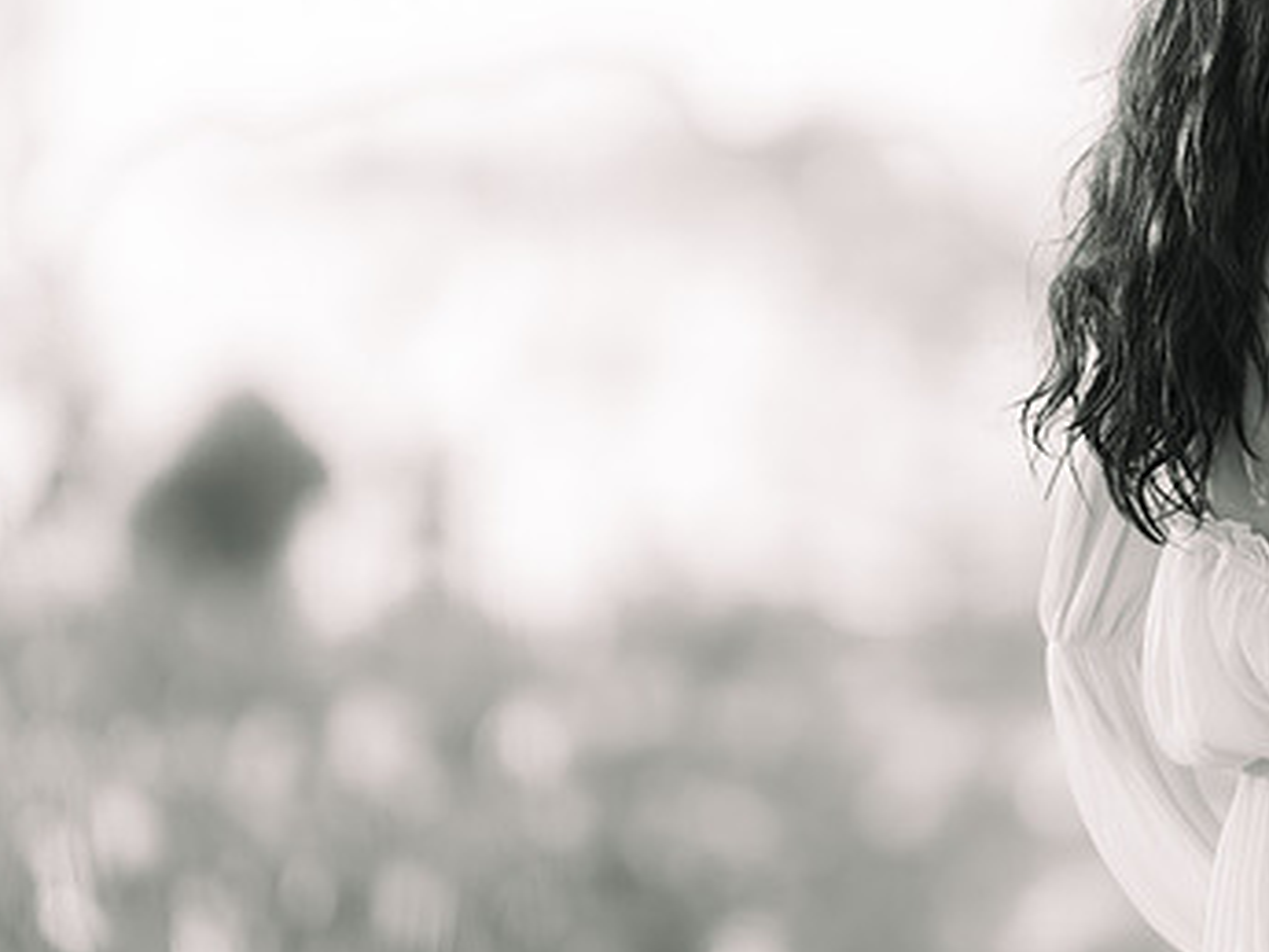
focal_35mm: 364
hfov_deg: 5.4
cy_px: 505
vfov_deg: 4.1
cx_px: 927
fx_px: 13349
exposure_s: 1/200
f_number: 2.8
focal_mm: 200
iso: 160
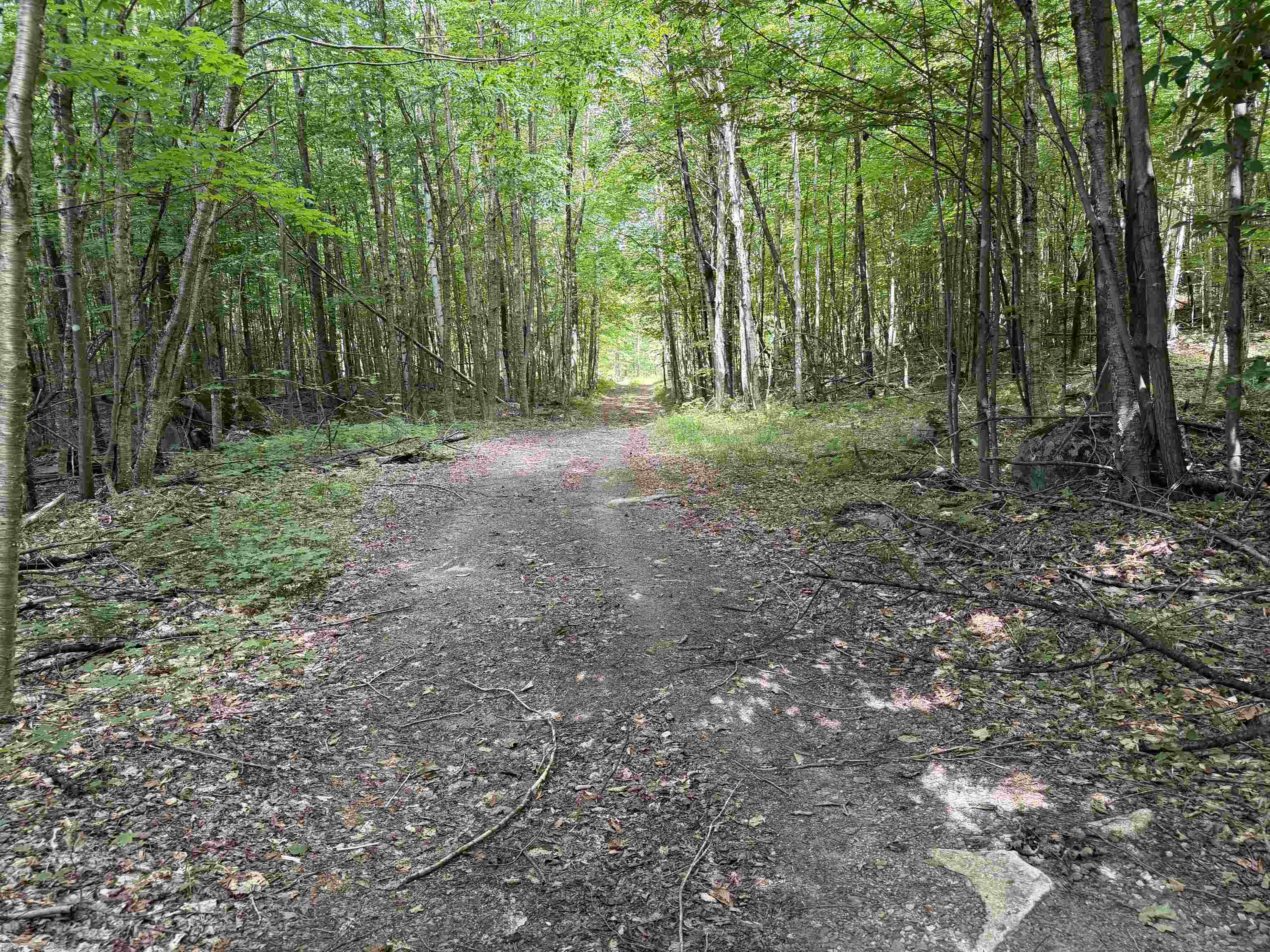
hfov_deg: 71.6
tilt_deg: -11.3
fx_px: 881
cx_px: 635
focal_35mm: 24
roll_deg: -1.2
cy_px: 476
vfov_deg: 56.8
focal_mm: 6.76
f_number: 1.78
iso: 160
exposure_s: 1/121
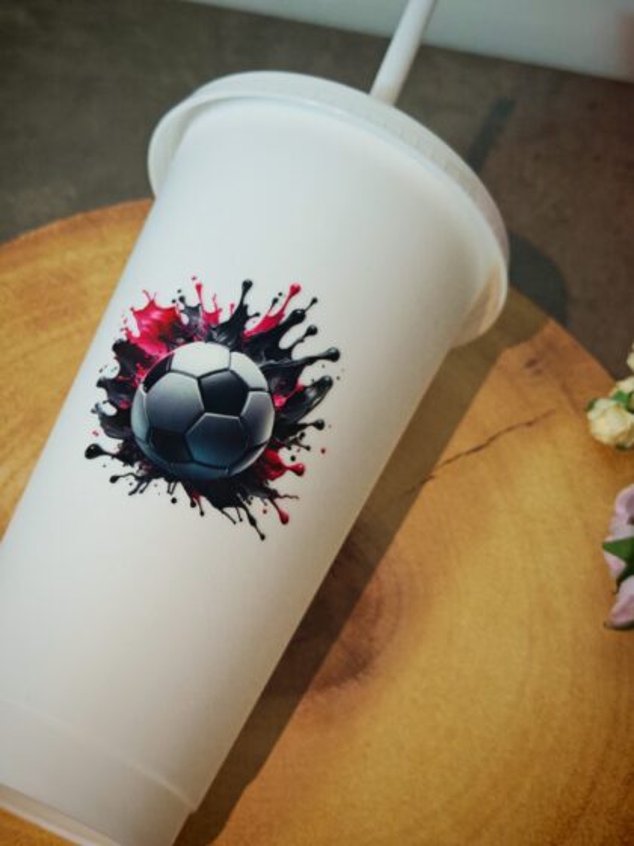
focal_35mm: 48
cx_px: 317
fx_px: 1172
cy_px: 423
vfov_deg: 39.7
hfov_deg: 30.3
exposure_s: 1/50
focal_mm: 6.83
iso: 200
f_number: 2
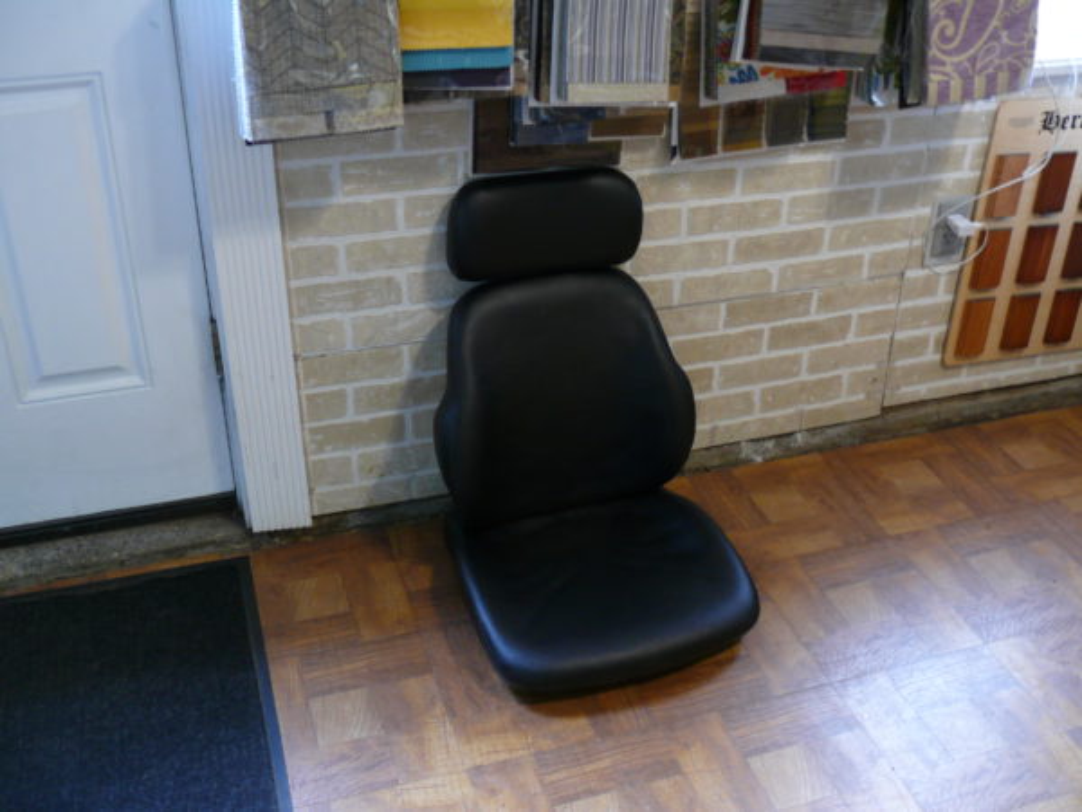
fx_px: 1125
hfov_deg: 51.4
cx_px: 541
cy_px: 406
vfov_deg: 39.7
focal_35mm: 36
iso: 200
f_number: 2.8
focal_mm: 7.6
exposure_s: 1/10
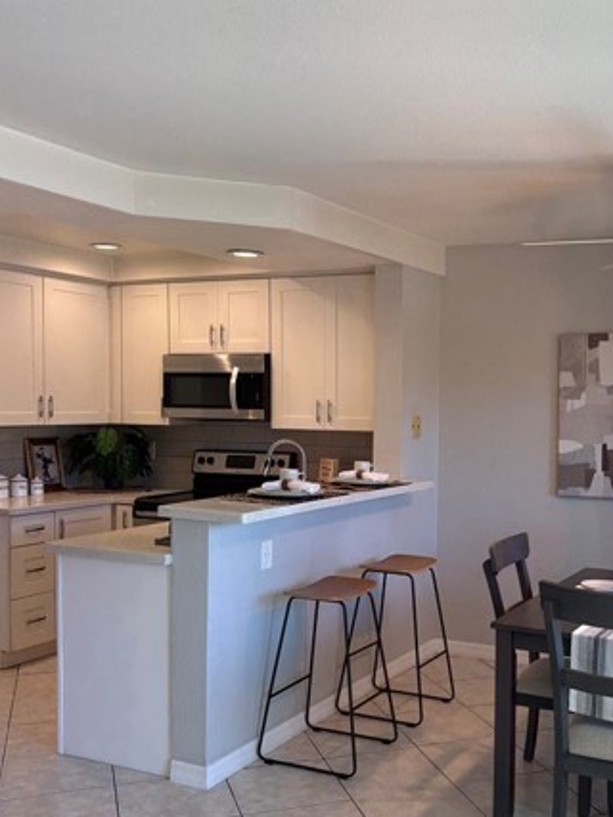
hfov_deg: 36.3
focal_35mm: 39
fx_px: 921
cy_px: 461
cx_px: 421
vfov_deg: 47.8
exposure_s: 1/206
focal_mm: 5.96
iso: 125
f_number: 1.6
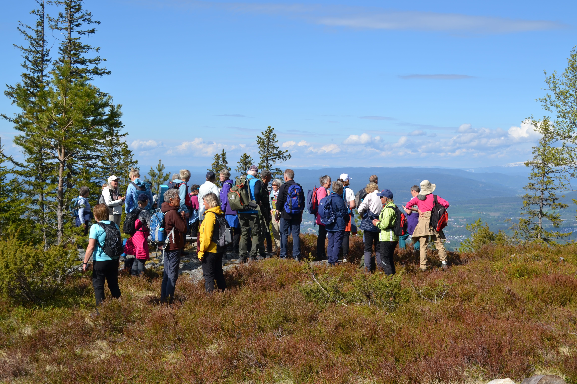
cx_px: 288
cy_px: 192
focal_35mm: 48
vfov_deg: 28.1
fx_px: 769
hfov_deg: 41.1
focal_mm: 32
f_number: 8
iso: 100
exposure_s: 1/250
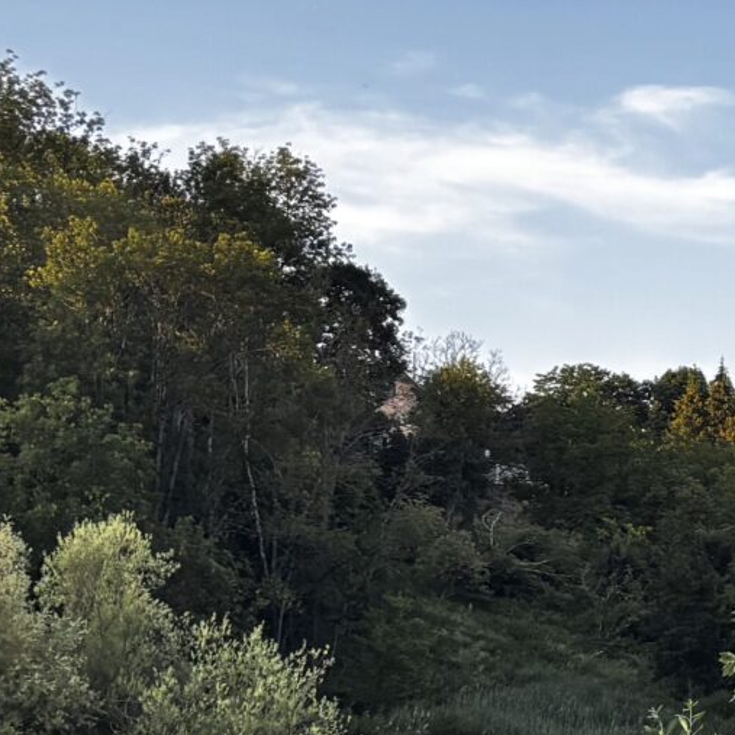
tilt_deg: +7.0
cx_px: 1212
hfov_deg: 13.8
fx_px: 2787
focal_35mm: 116
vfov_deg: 15.0
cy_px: 522
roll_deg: +0.0
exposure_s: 1/747
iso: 50
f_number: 1.6
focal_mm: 5.96
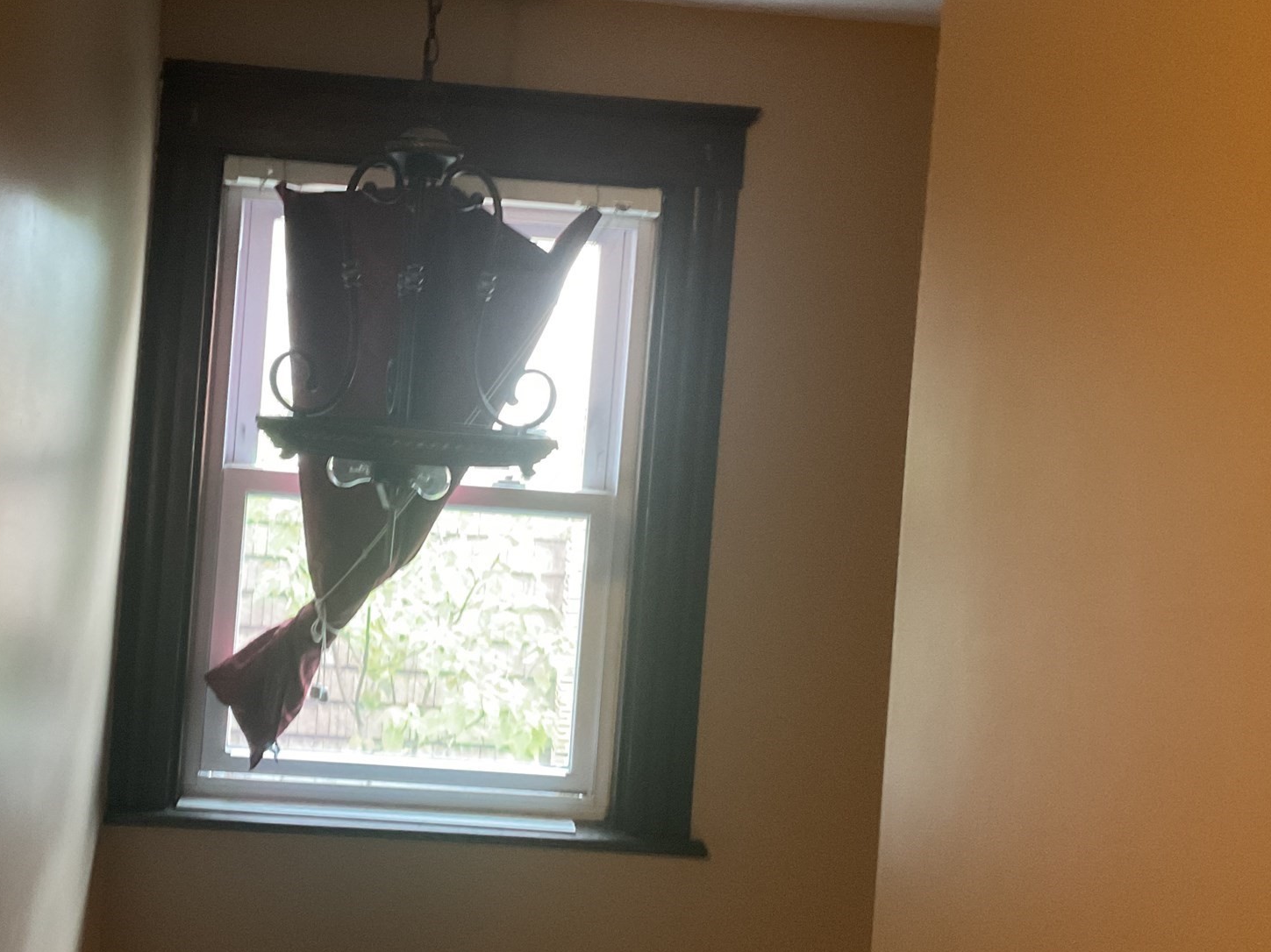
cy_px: 387
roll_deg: -4.1
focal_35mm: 41
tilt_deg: -1.2
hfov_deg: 45.3
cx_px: 457
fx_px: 1505
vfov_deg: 35.0
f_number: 1.8
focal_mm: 3
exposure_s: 1/40
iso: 250
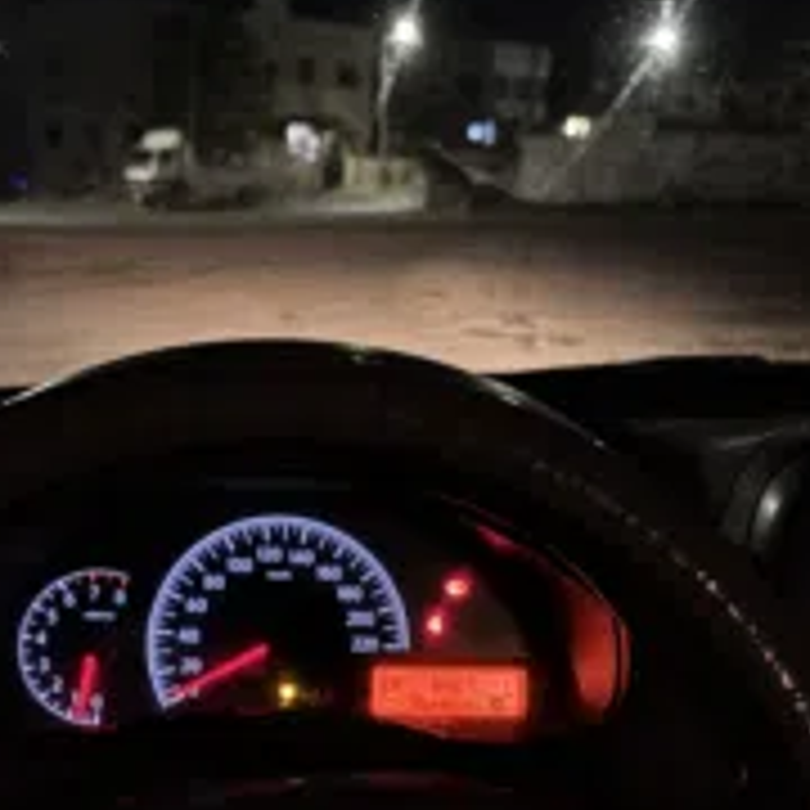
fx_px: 1350
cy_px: 688
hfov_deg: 33.3
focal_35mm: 51
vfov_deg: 32.2
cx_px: 324
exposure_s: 1/19
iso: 640
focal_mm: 5.96
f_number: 1.6
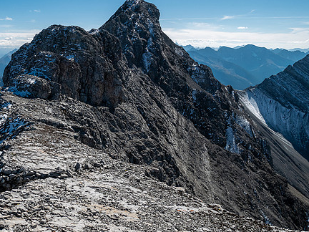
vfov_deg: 42.8
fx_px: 295
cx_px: 109
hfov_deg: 54.5
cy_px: 96
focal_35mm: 33
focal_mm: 12
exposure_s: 1/640
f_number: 8
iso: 200
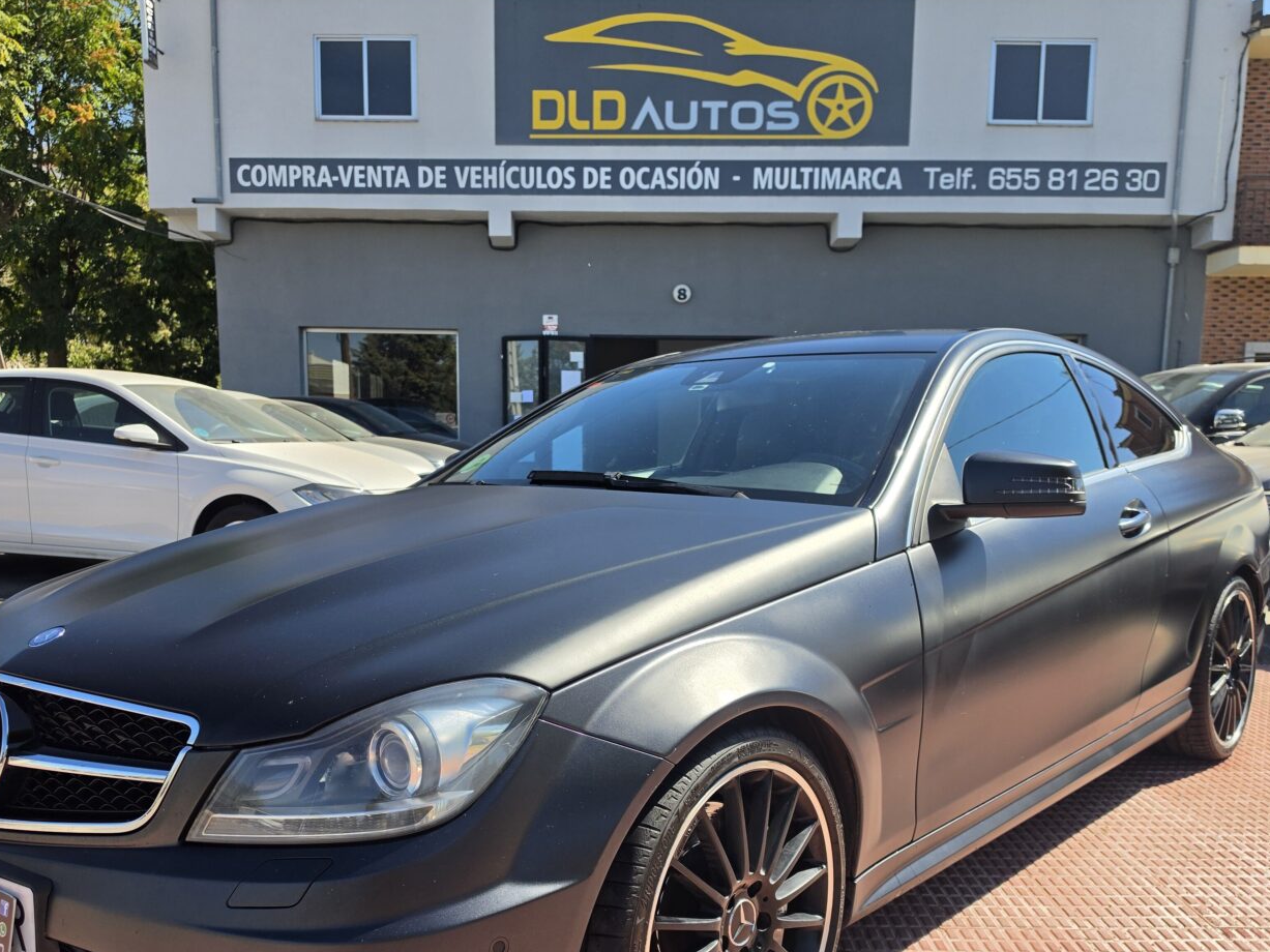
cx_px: 621
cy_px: 613
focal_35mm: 30
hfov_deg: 60.0
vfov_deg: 46.3
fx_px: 1101
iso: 64
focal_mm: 6.5
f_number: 1.4
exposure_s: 1/6147
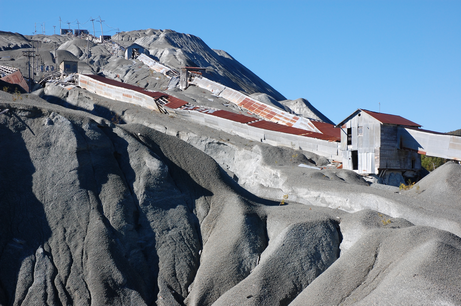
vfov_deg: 20.6
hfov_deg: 30.5
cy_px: 153
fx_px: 844
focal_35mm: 66
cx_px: 230
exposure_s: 1/250
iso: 200
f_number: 9
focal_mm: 44
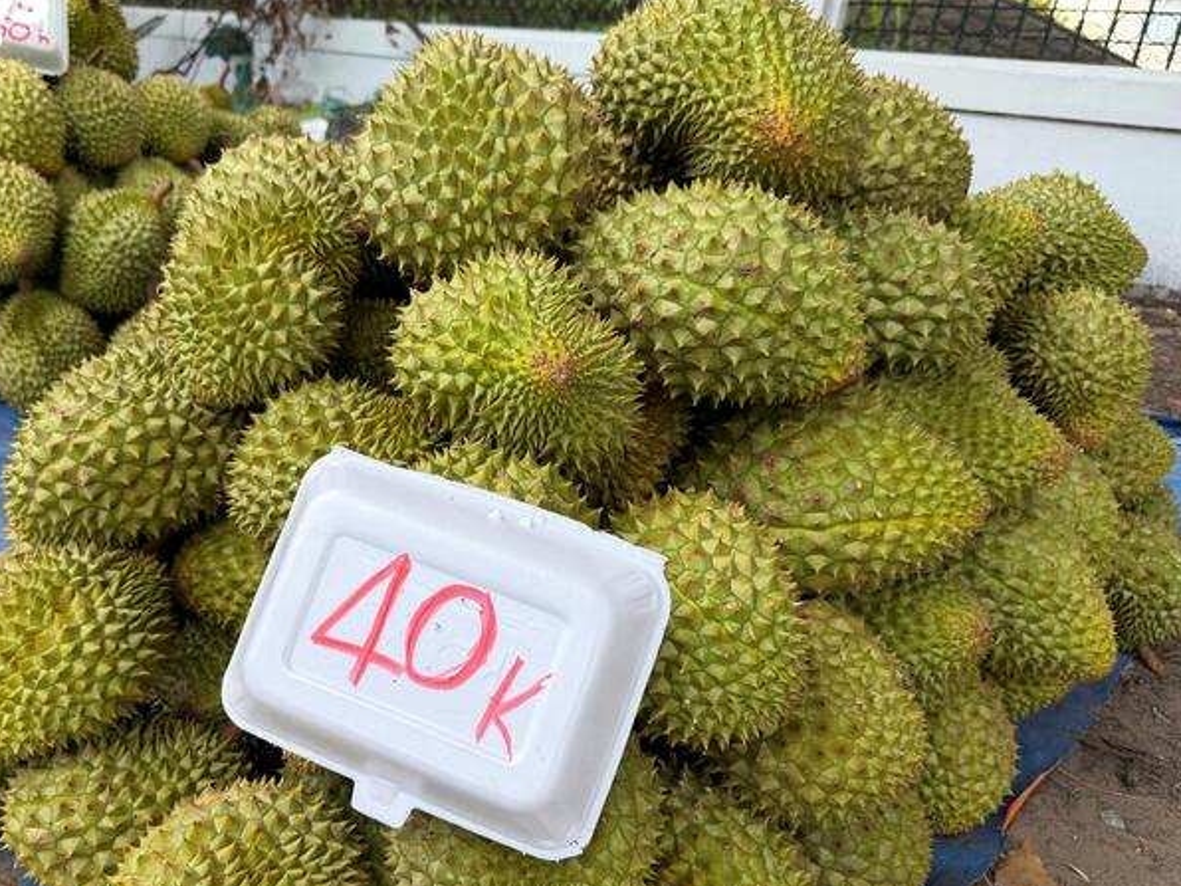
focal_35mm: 29
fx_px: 989
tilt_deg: -21.0
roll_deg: -6.3
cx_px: 470
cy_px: 499
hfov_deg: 61.1
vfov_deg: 48.1
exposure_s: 1/1122
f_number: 1.78
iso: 80
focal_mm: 6.76
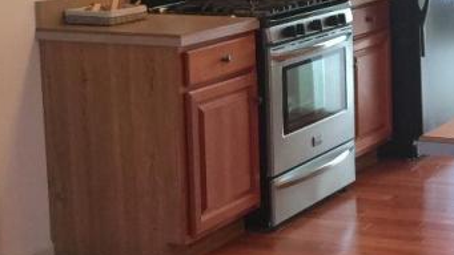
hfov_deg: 21.1
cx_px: 526
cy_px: 39
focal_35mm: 95
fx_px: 1144
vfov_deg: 12.7
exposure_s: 1/15
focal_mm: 4.15
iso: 100
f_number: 2.2
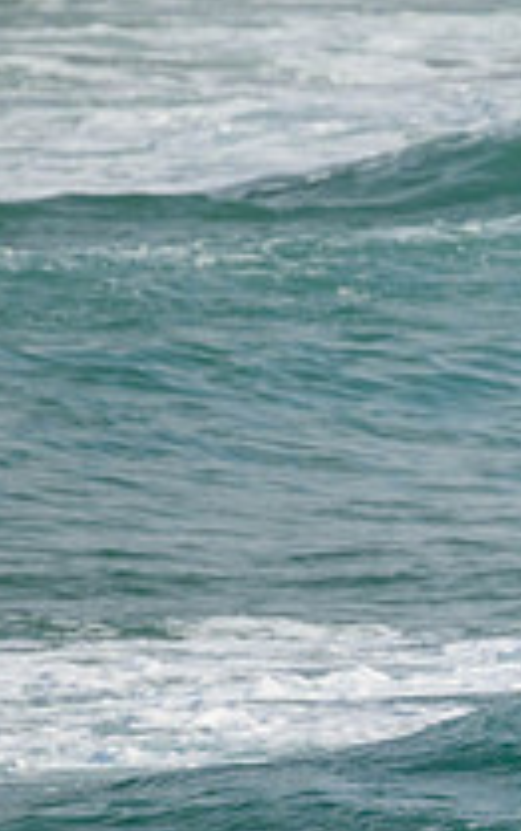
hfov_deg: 0.6
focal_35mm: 2261
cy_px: 722
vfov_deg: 0.9
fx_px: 51260
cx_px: 1102
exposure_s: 1/2000
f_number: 11
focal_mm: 800
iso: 900
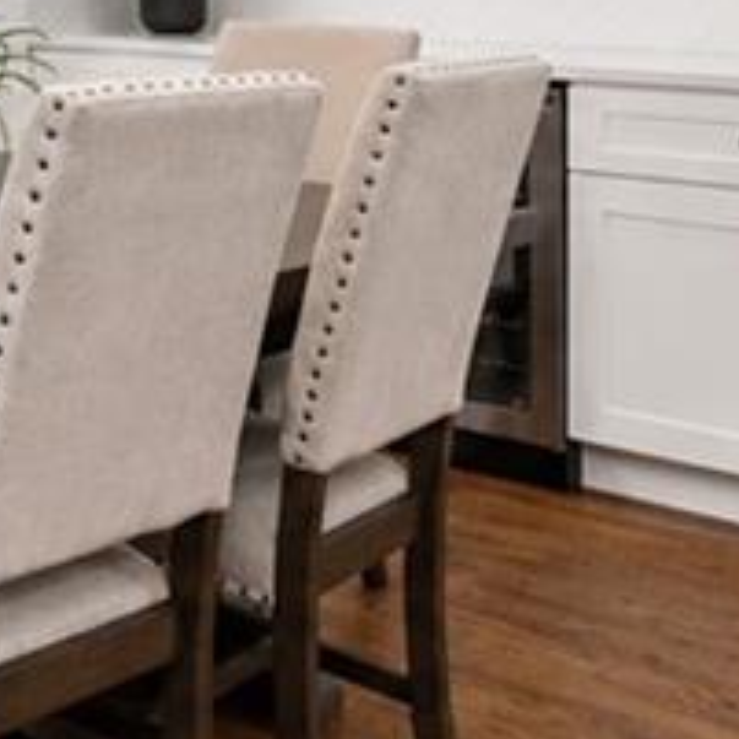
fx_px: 1570
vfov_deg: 25.2
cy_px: -4
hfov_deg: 24.4
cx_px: -110
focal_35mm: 65
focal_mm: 10
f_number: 8
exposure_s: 1/60
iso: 2000
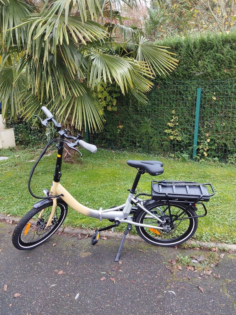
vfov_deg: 63.4
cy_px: 158
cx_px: 118
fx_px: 254
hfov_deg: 49.8
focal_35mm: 28
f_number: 1.9
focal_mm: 2.91
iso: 64
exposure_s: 1/100
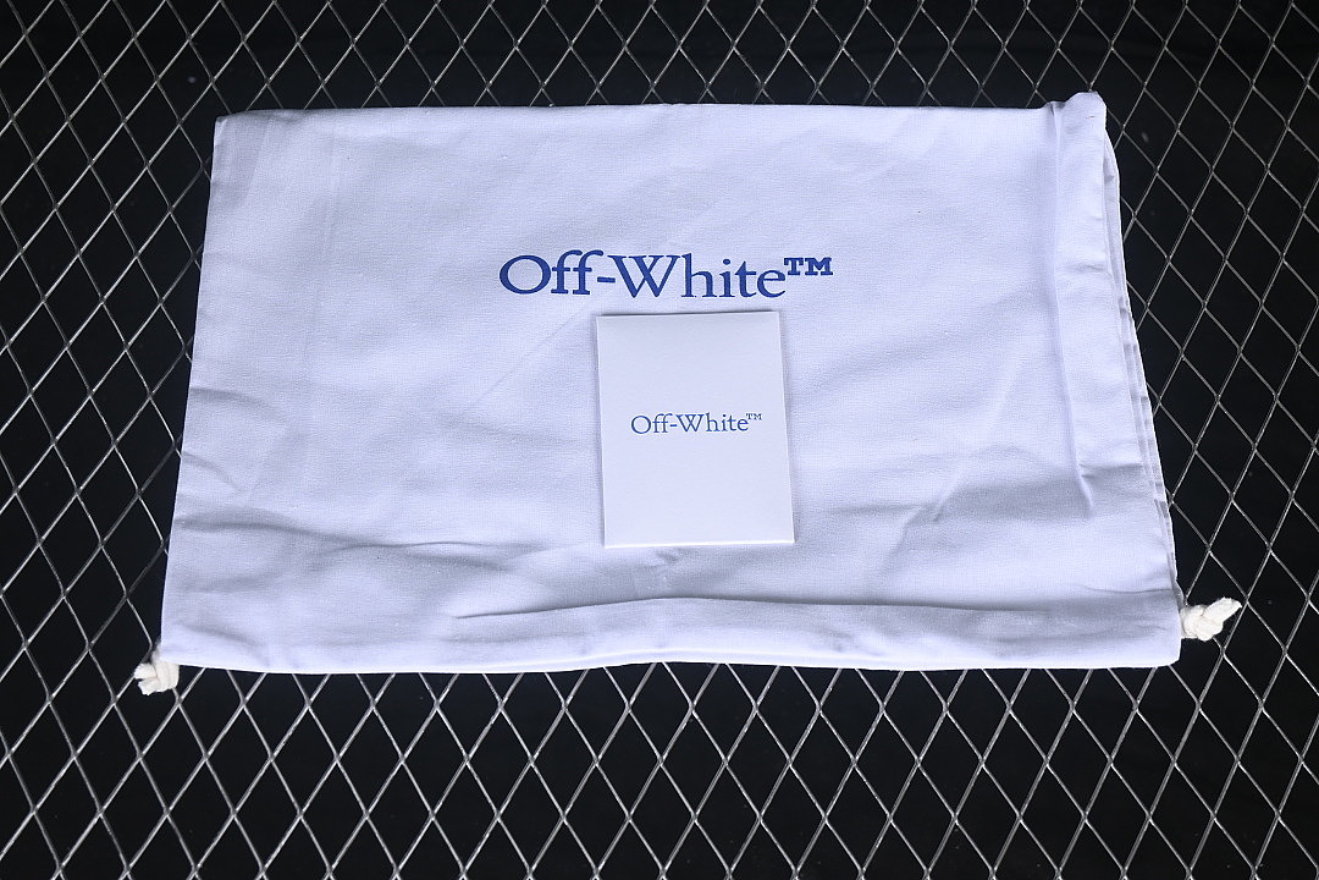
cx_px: 660
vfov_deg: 20.6
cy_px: 440
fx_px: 2418
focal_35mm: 66
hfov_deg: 30.5
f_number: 7.1
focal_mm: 44
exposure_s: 1/80
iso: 160
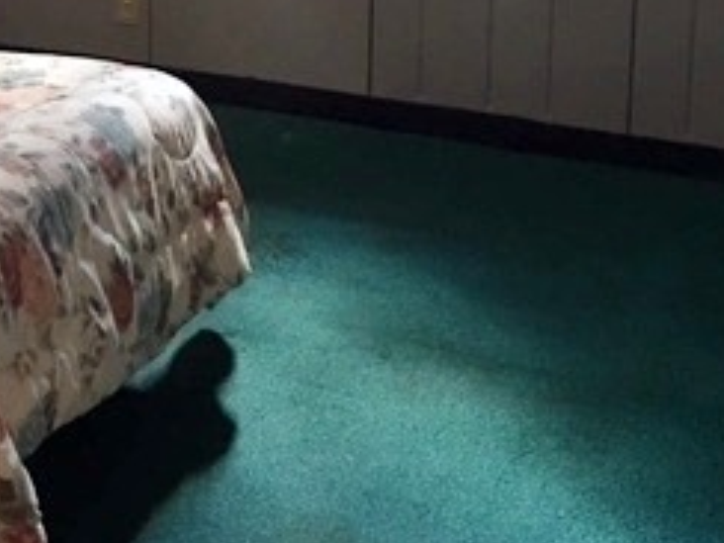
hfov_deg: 24.2
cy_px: -104
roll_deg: +0.9
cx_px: -42
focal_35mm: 76
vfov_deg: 18.4
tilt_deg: -9.0
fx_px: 1590
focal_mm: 4.15
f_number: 2.2
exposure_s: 1/10
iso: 100
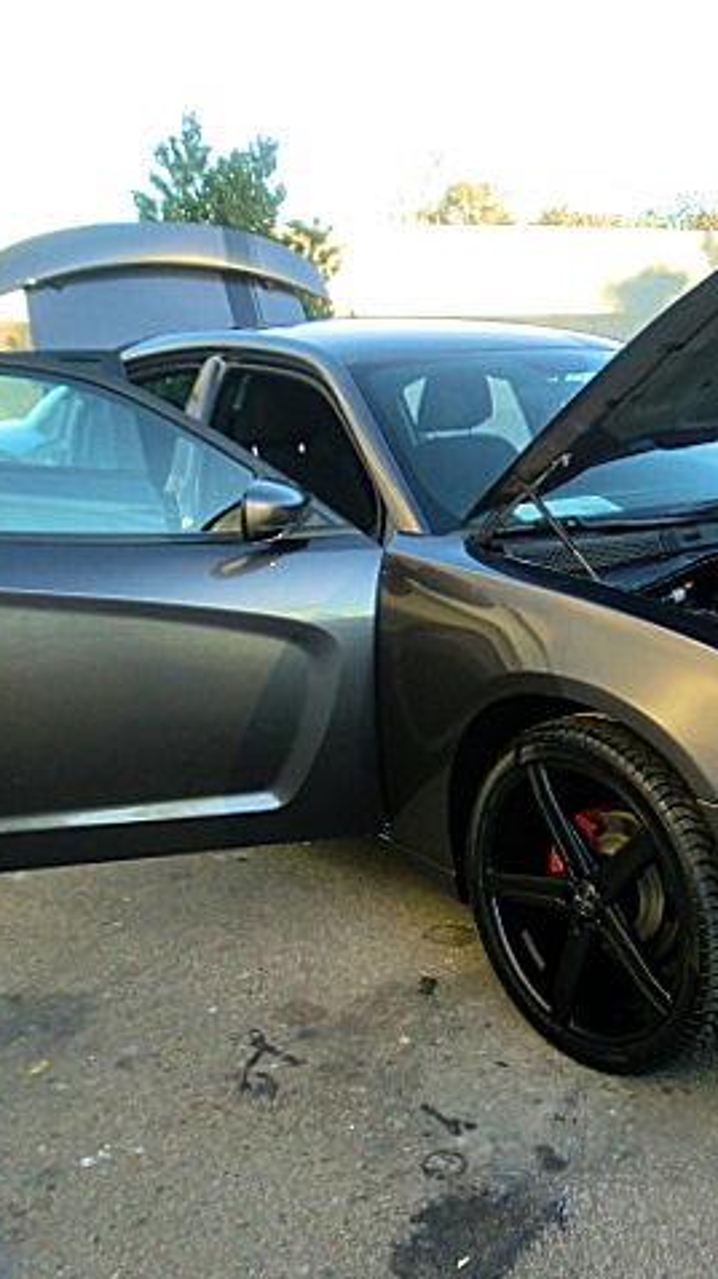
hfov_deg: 30.5
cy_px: 641
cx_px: 568
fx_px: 1287
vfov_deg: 52.8
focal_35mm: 38
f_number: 2.6
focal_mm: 4.65
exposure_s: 1/100
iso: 64
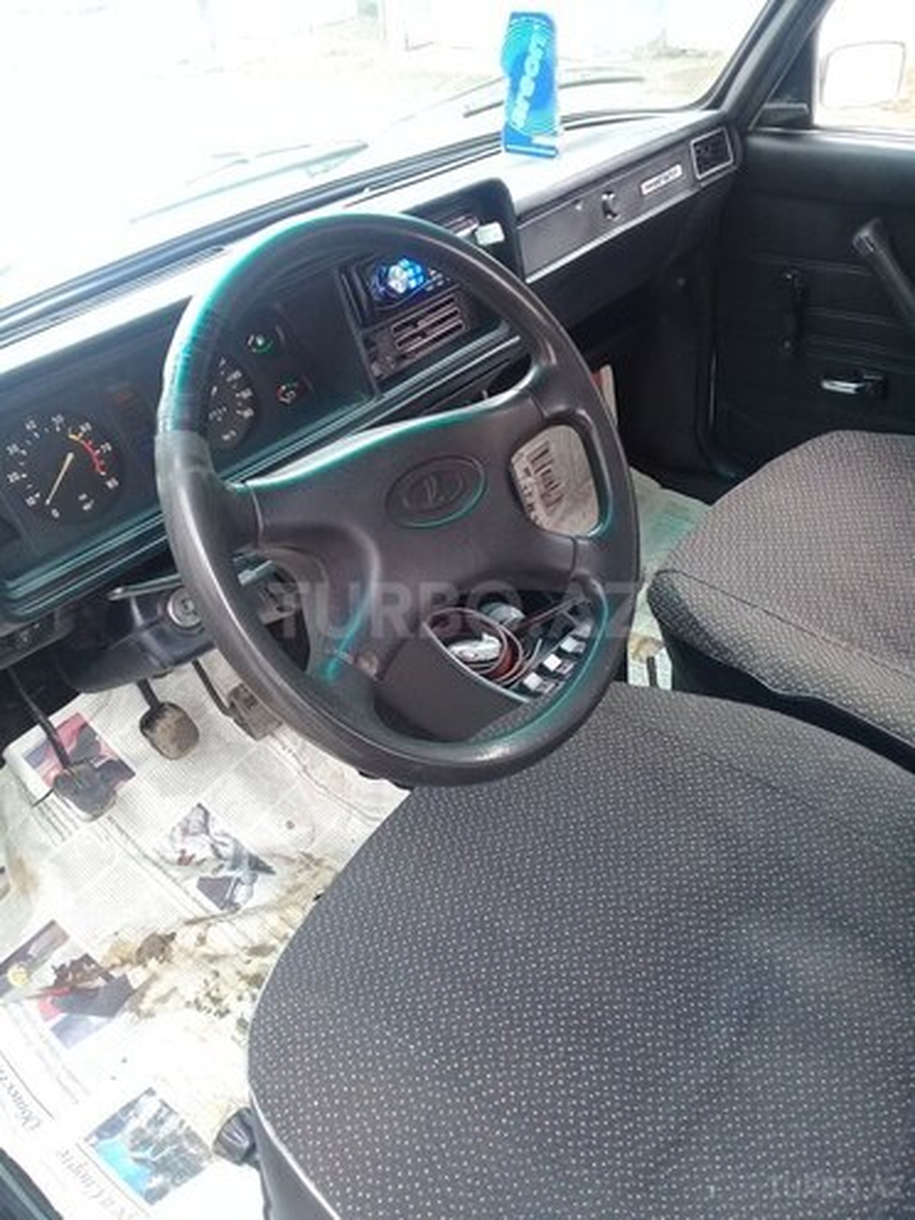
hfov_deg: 45.4
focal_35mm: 31
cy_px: 610
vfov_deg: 58.4
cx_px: 458
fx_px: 1093
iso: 50
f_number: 2.2
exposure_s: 1/33
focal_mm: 3.3
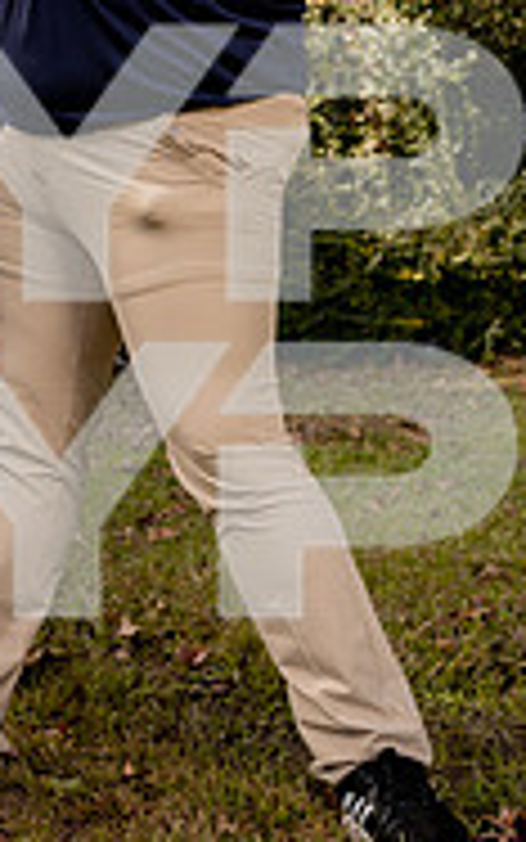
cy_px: 167
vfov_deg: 28.3
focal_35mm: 71
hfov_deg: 18.3
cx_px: 175
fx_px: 1627
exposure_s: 1/250
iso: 64
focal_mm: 29
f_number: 4.5
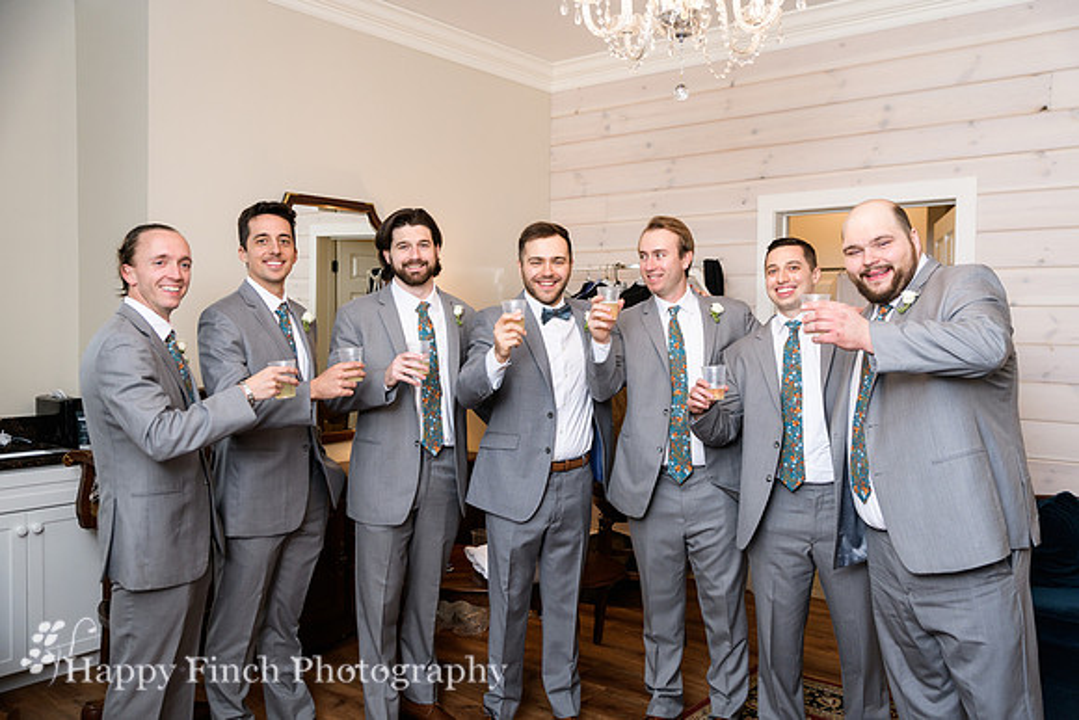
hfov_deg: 60.3
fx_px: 929
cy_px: 360
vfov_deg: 42.3
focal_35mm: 31
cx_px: 540
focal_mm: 31
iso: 400
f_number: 2.8
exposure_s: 1/100
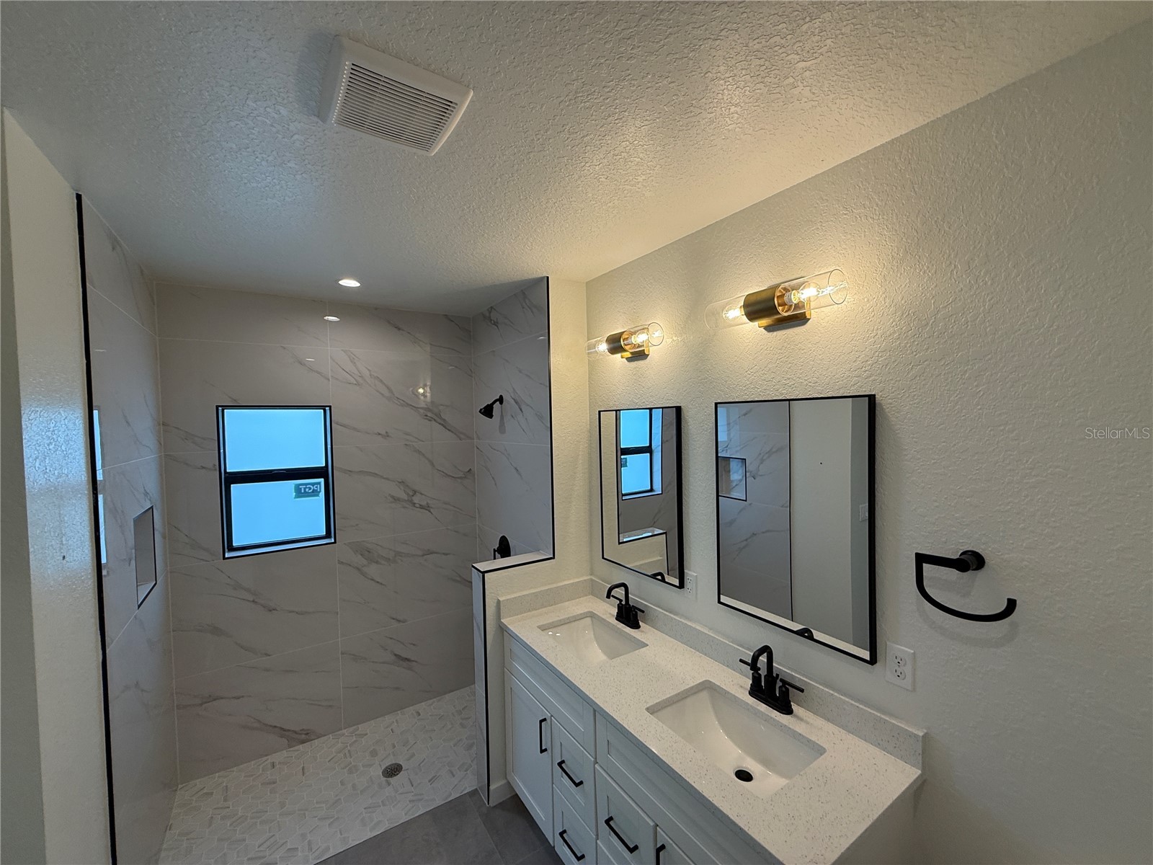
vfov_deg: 85.7
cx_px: 576
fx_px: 466
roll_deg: +1.2
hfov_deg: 102.1
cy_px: 432
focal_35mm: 14
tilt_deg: -1.1
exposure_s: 1/120
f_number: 2.2
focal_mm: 2.22
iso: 80
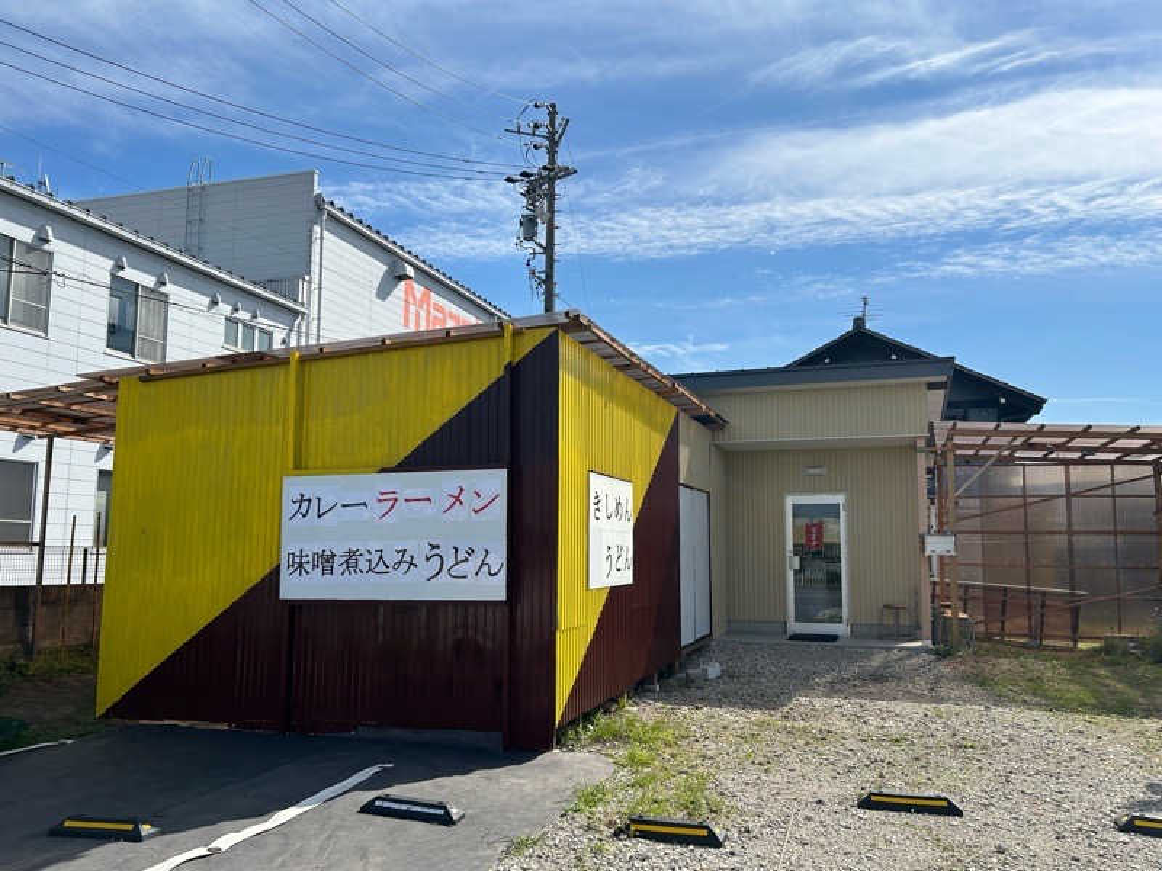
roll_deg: -0.9
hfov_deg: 67.3
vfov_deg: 53.1
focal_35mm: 26
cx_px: 581
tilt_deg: +2.7
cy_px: 436
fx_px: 873
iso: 50
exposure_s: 1/6579
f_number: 1.5
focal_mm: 5.7
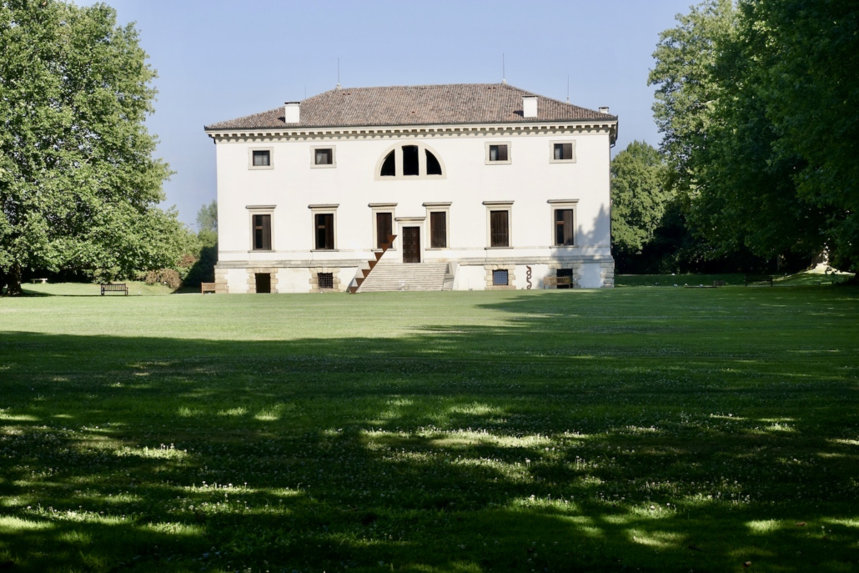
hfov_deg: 28.8
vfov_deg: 19.5
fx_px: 1670
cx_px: 430
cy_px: 286
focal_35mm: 70
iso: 125
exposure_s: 1/500
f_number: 5.6
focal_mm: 25.7
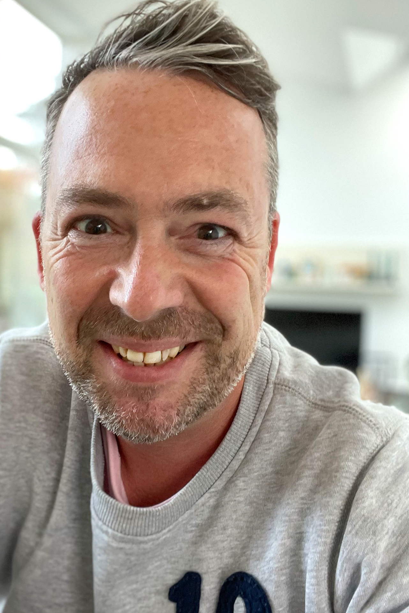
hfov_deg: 36.7
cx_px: 154
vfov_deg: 53.1
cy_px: 297
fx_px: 613
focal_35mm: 36
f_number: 2.2
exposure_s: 1/34
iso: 250
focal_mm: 2.71
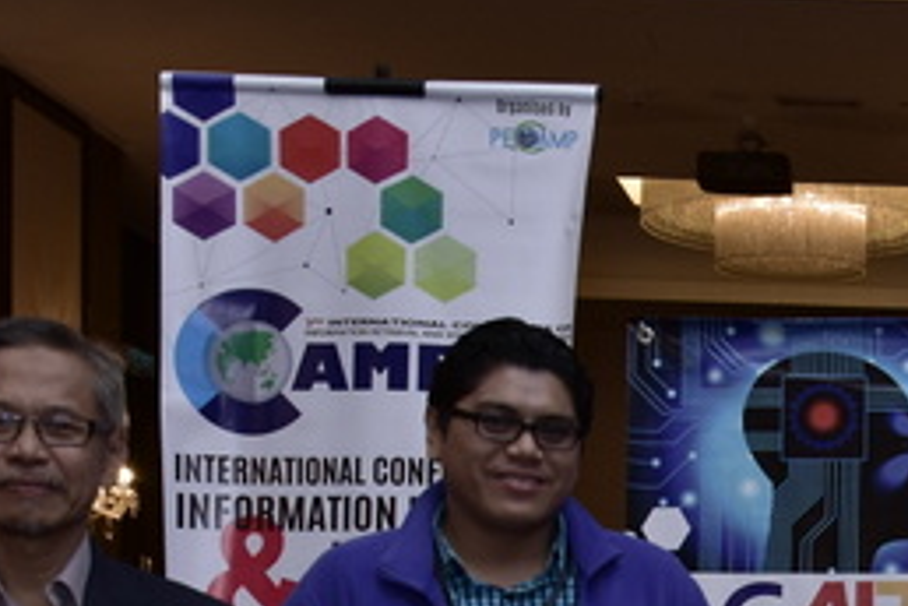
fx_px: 2460
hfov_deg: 19.3
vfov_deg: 13.5
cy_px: 817
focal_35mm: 98
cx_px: 1193
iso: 320
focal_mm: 21
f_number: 6.3
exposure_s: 1/50
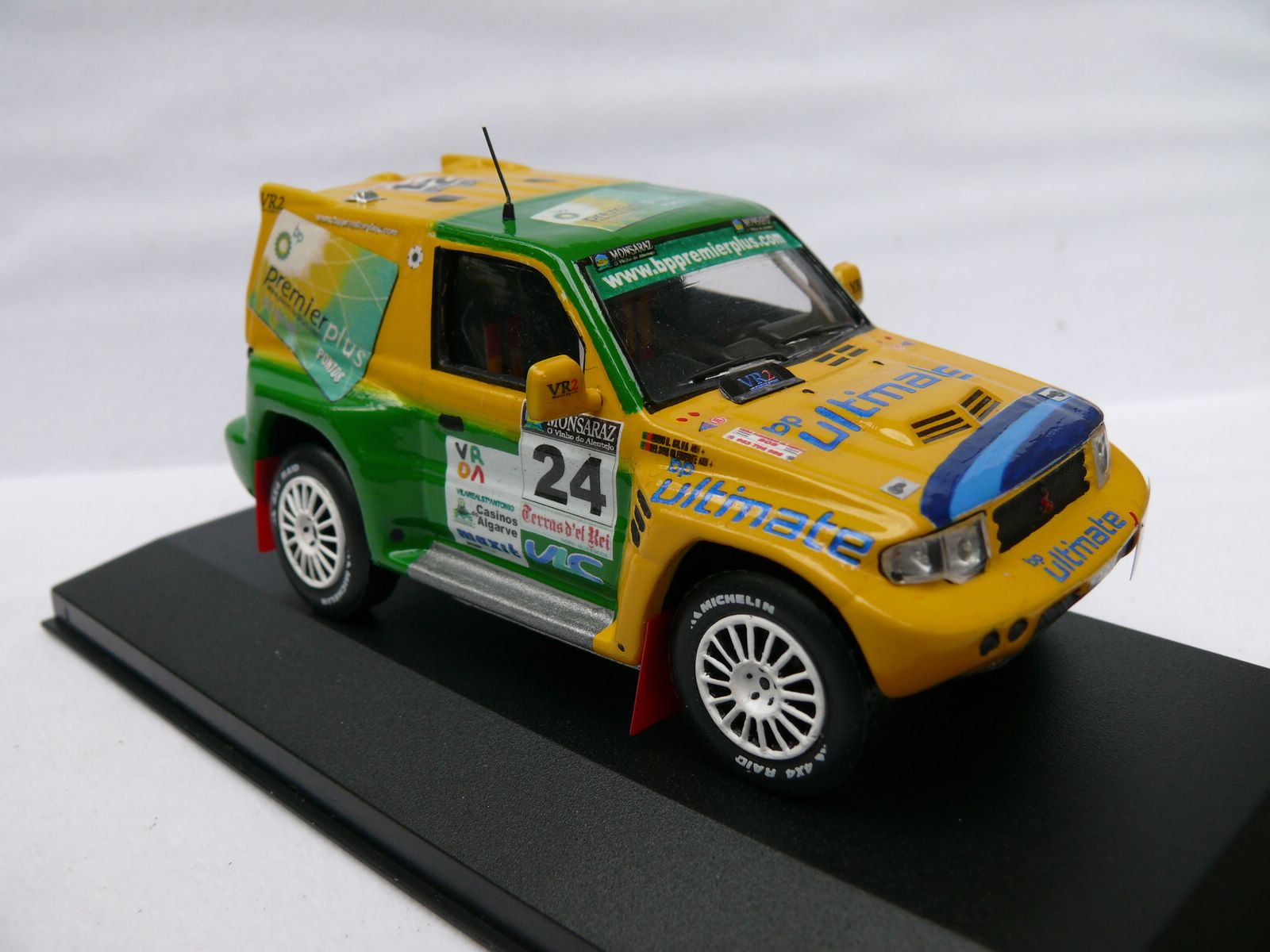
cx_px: 635
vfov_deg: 40.7
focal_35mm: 35
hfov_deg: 52.6
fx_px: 1284
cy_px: 476
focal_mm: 7.4
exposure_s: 1/100
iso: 100
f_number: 4
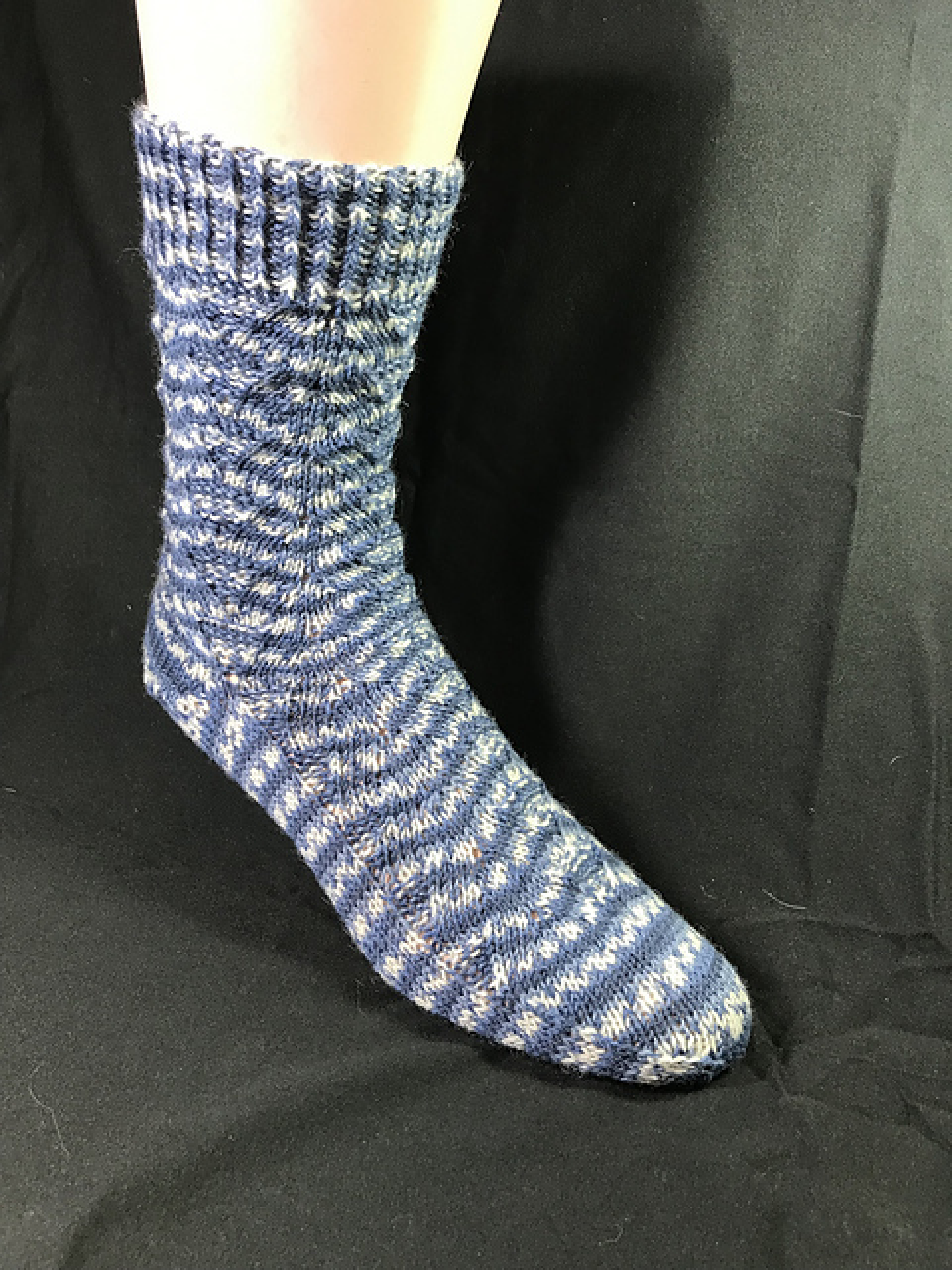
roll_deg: -6.9
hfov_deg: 49.7
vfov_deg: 63.4
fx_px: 1027
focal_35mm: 28
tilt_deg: -22.9
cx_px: 476
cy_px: 635
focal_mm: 3.99
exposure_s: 1/24
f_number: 1.8
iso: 40
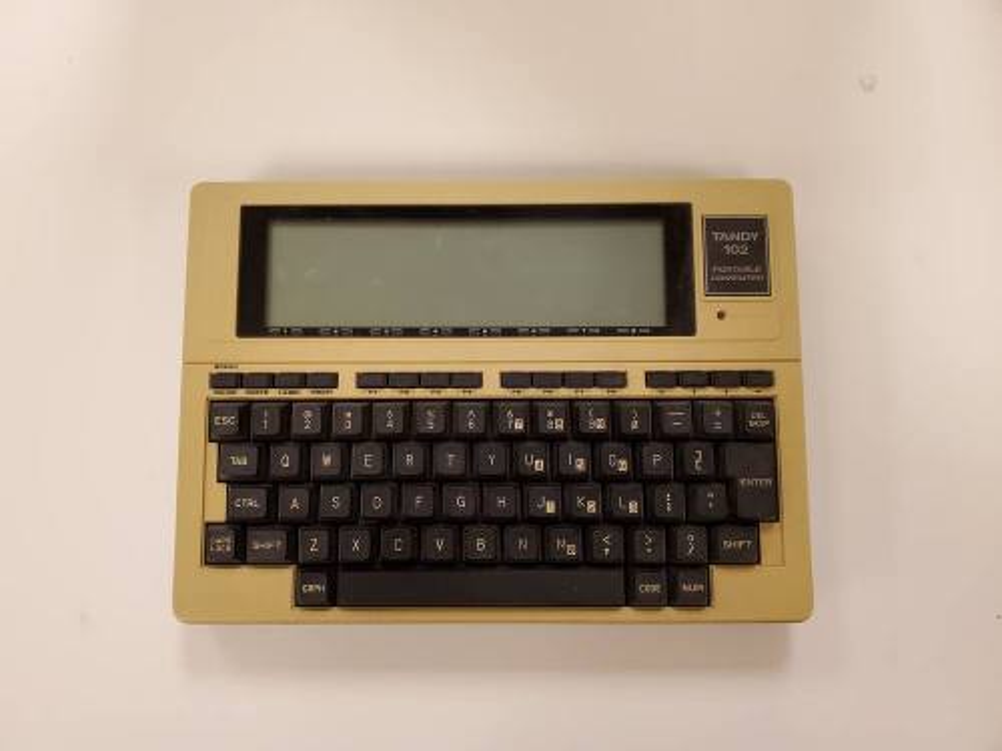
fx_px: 753
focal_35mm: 26
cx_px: 501
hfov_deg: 67.3
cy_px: 376
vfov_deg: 53.1
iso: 250
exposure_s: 1/60
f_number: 2.4
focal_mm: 4.3
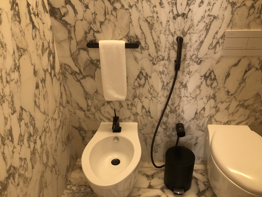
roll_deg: +0.5
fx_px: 212
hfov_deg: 63.4
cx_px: 131
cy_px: 98
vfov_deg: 49.7
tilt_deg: -30.4
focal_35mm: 28
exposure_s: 1/14
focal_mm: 3.99
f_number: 1.8
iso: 100
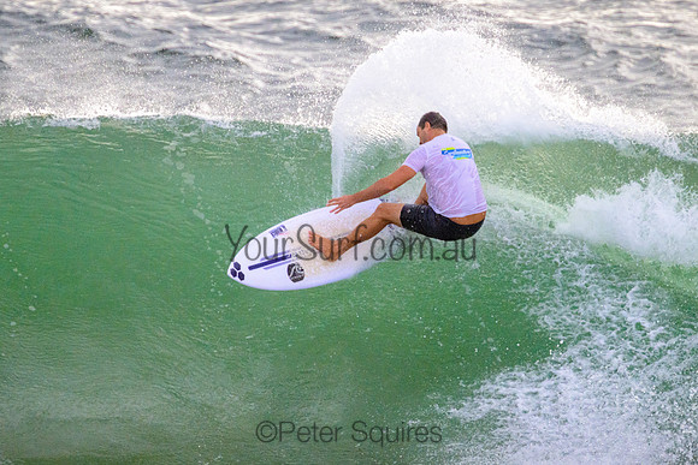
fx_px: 19835
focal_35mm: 1023
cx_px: 372
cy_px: 187
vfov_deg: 1.3
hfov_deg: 2.0
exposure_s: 1/2000
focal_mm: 800
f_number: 11
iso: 2000
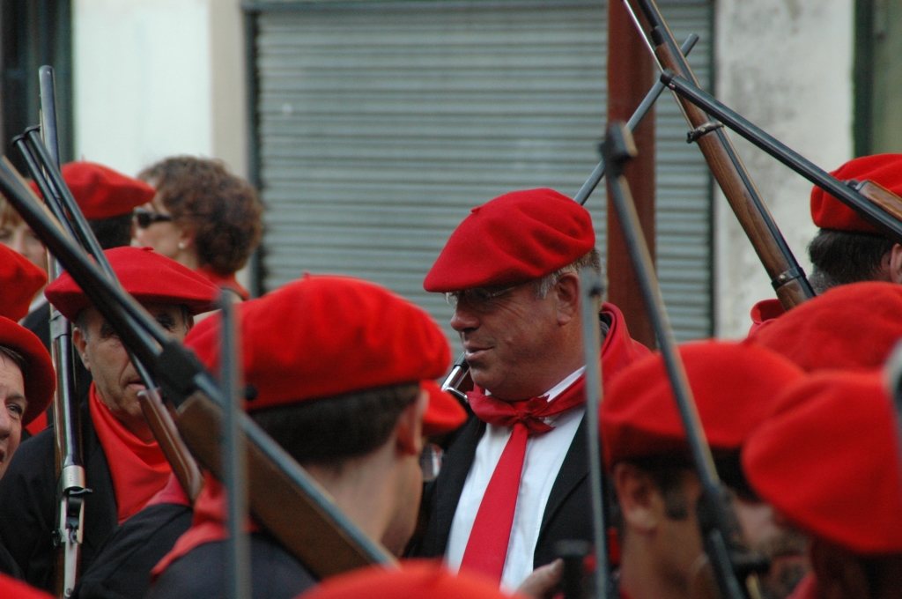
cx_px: 451
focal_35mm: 300
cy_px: 300
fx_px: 7507
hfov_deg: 6.9
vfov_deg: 4.6
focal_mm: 200
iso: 800
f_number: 6.3
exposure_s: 1/200
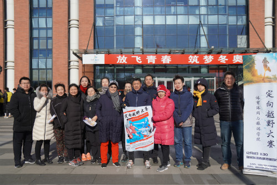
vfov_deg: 43.6
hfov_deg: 61.9
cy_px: 92
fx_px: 231
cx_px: 138
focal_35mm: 30
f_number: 5
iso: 100
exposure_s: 1/1000
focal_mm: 20
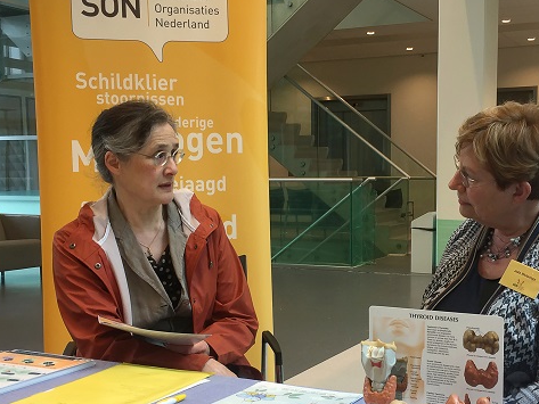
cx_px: 334
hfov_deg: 38.7
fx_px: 763
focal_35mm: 49
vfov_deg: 29.6
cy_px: 254
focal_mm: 4.15
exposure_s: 1/33
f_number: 2.2
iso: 32
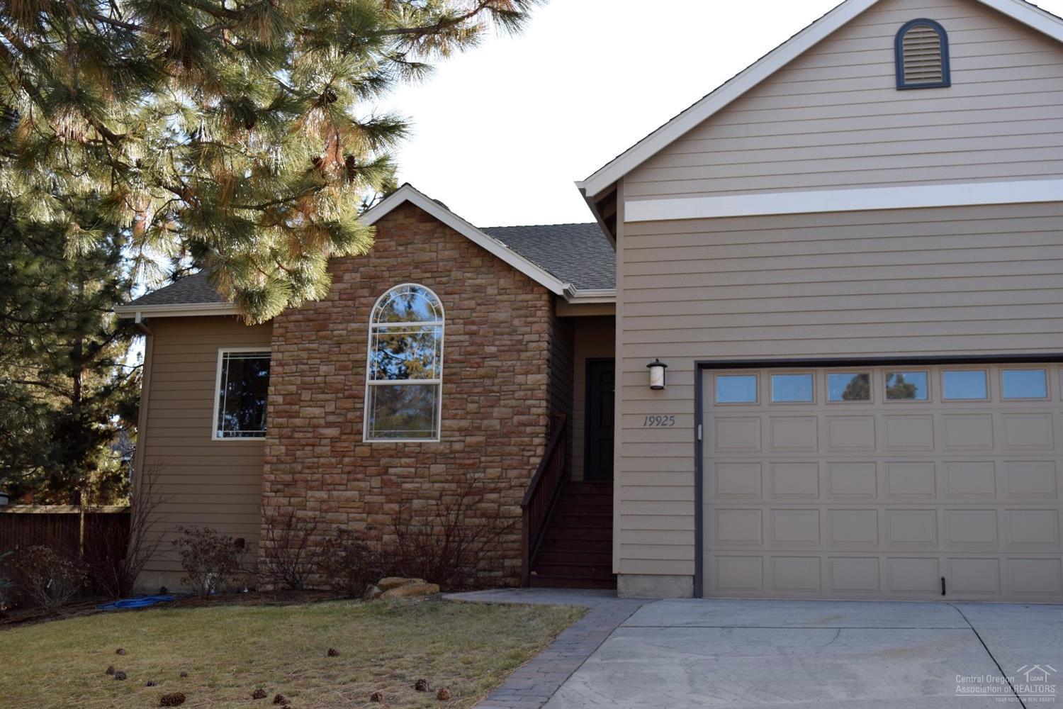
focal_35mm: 42
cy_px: 354
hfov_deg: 46.4
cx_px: 532
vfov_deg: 31.9
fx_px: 1240
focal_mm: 28
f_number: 5.6
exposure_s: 1/125
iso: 100
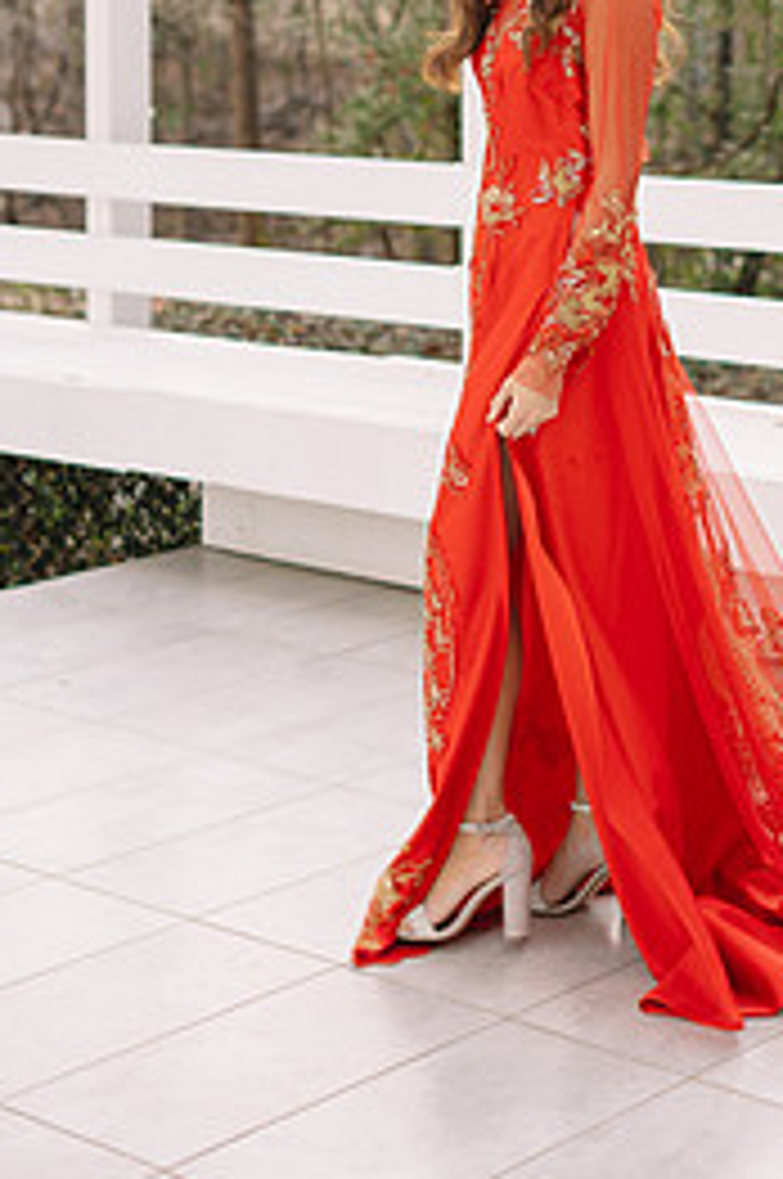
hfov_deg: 15.7
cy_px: 216
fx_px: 2813
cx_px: 657
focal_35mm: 86
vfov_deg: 23.3
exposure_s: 1/200
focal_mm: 50
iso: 50
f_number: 2.5
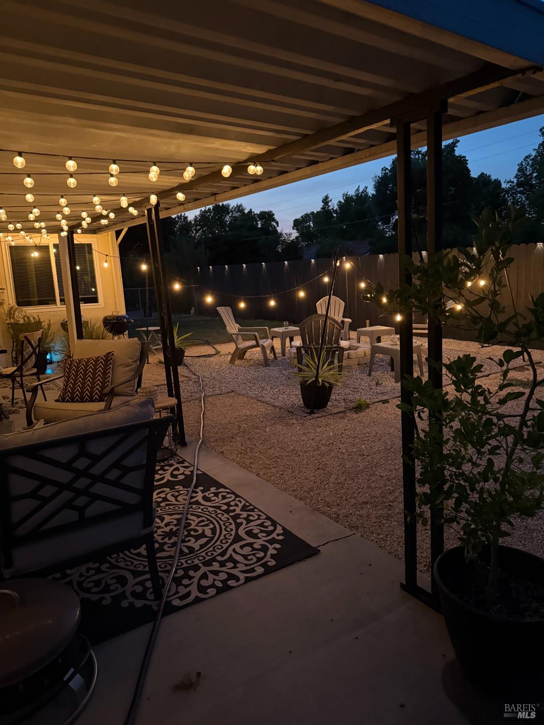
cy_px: 362
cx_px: 272
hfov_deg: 56.8
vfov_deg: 71.6
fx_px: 503
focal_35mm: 24
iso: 1600
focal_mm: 6.76
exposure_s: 1/30
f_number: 1.78
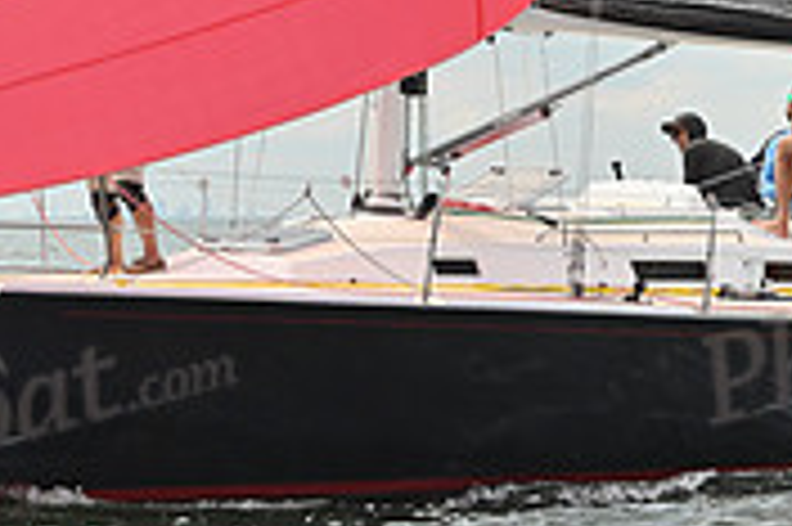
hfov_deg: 8.0
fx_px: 5649
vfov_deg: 5.3
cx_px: 472
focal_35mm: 257
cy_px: 137
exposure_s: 1/1600
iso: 320
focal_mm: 78
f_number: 6.3
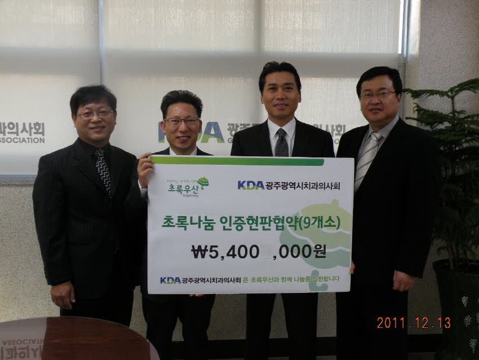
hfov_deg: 55.3
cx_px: 240
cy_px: 180
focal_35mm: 33
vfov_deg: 43.0
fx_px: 457
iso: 131
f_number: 3.2
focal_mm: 5.8
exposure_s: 1/67.3
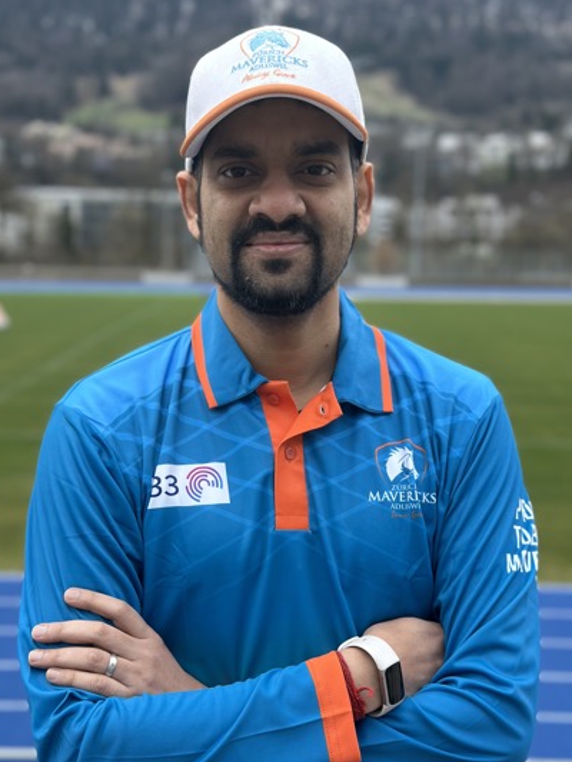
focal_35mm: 54
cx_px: 282
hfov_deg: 27.0
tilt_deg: -6.9
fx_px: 1189
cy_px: 377
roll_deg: -2.7
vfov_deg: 35.5
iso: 80
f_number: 1.78
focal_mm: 6.86
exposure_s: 1/1019
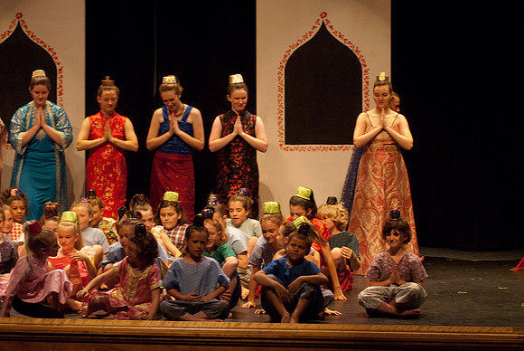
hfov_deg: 17.0
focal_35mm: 120
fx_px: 1748
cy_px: 176
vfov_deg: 11.4
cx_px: 262
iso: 1000
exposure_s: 1/160
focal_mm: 80
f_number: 2.8
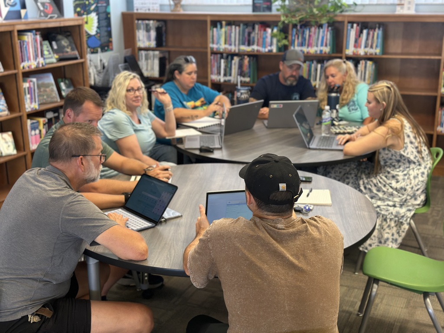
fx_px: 616
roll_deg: +0.6
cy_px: 166
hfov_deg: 39.7
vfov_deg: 30.3
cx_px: 222
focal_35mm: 48
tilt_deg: -15.0
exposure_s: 1/60
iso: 250
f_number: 1.78
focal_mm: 6.86
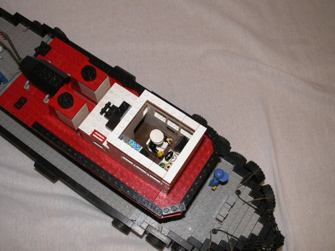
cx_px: 168
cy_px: 126
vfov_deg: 40.7
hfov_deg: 52.6
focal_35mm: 35
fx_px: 339
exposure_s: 1/40
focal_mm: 5.86
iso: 160
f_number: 3.2
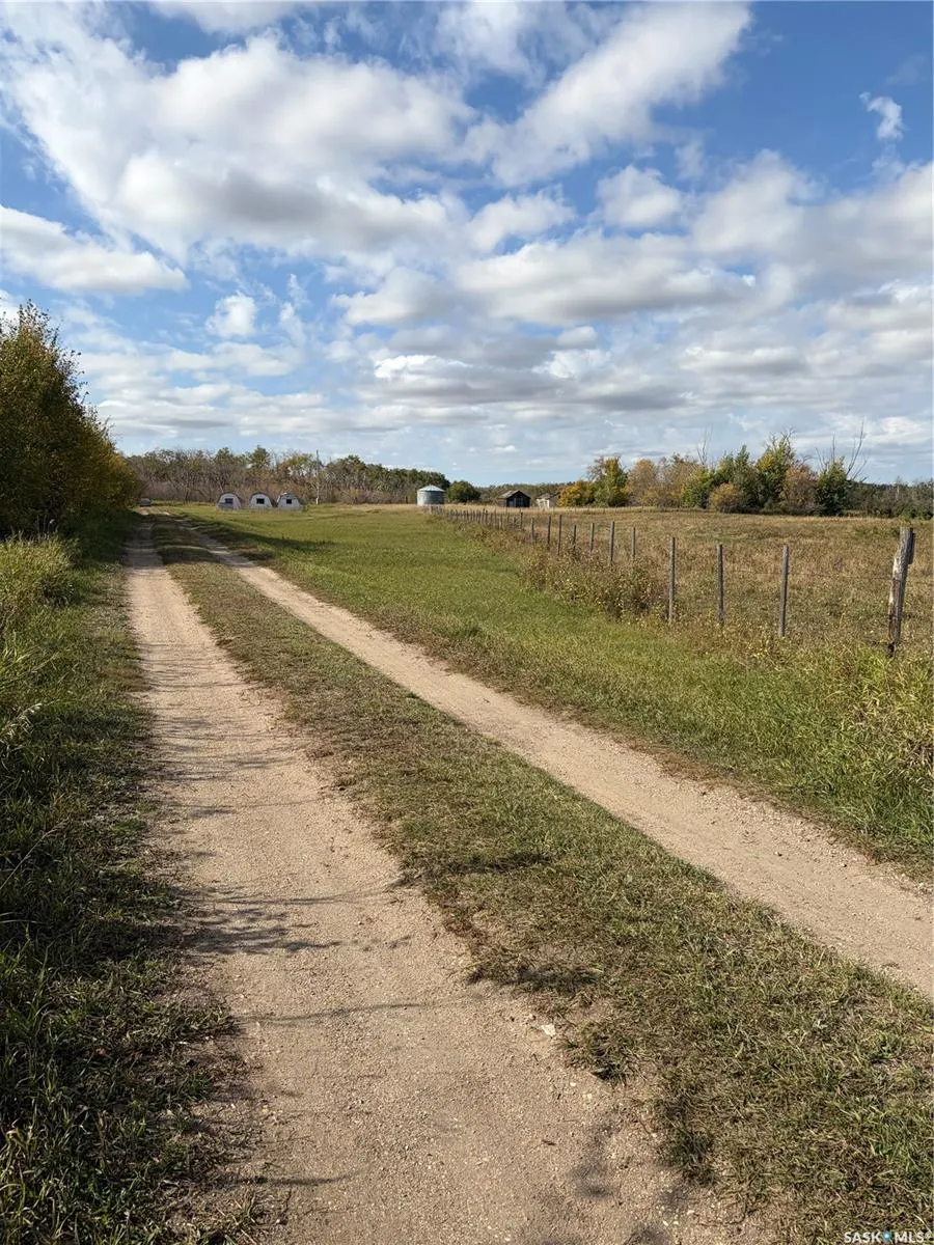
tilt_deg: -7.0
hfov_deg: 53.1
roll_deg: +0.0
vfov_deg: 67.3
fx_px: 935
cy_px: 622
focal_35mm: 26
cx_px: 467
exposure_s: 1/6993
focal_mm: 5.96
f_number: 1.6
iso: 64
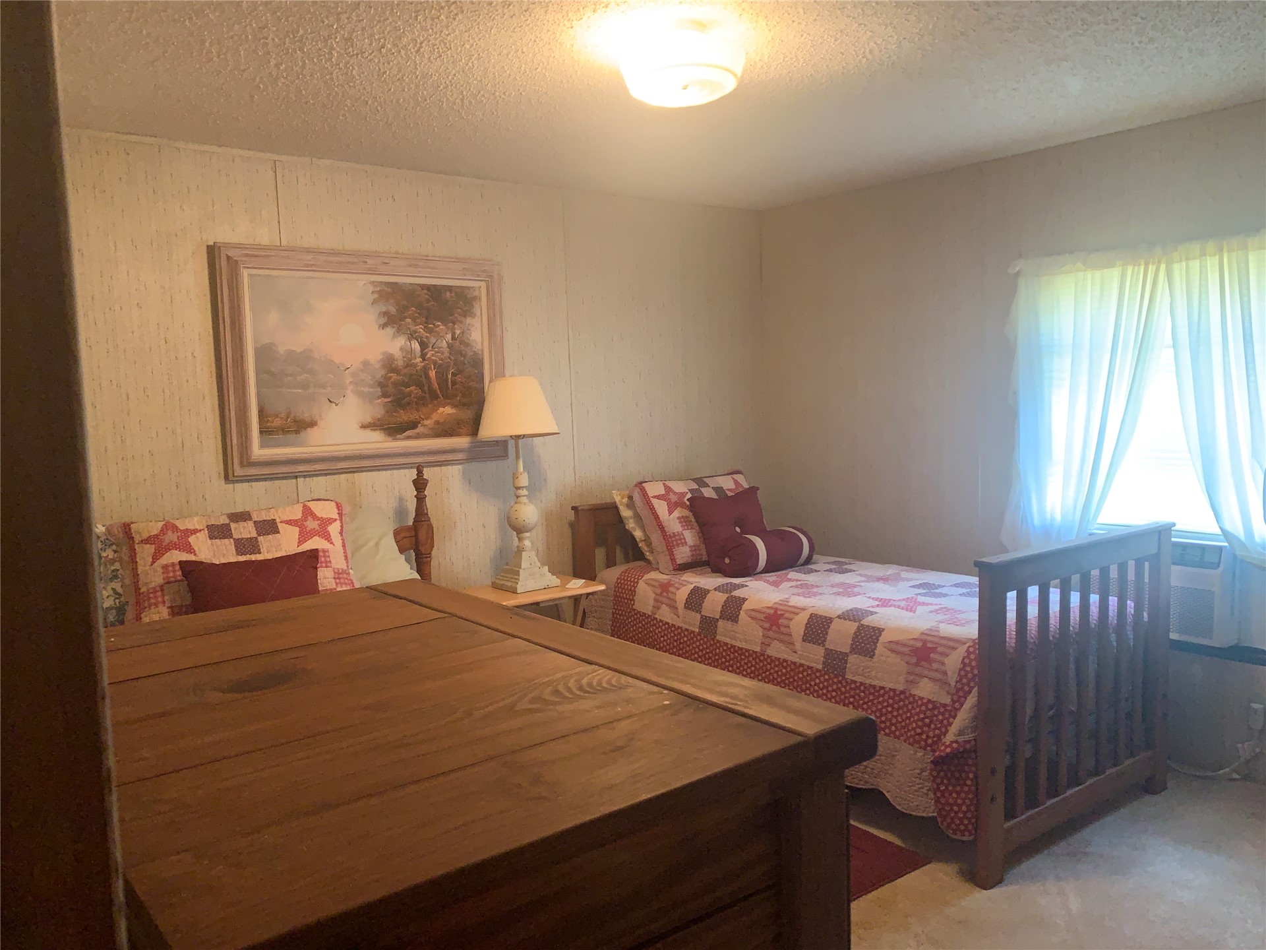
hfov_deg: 67.3
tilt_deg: -7.1
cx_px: 633
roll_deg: +0.8
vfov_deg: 53.1
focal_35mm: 26
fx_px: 951
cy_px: 475
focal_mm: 4.25
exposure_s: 1/60
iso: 320
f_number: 1.8
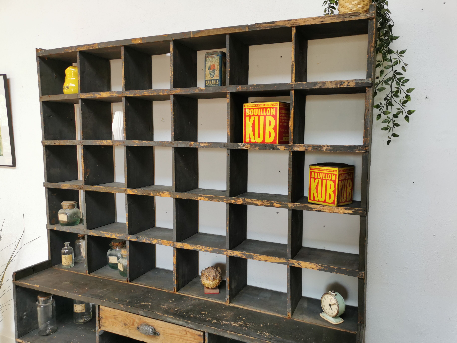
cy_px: 172
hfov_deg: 65.3
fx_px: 356
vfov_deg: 51.4
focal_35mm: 27
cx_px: 228
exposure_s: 1/100
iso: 100
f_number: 1.8
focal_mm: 5.58
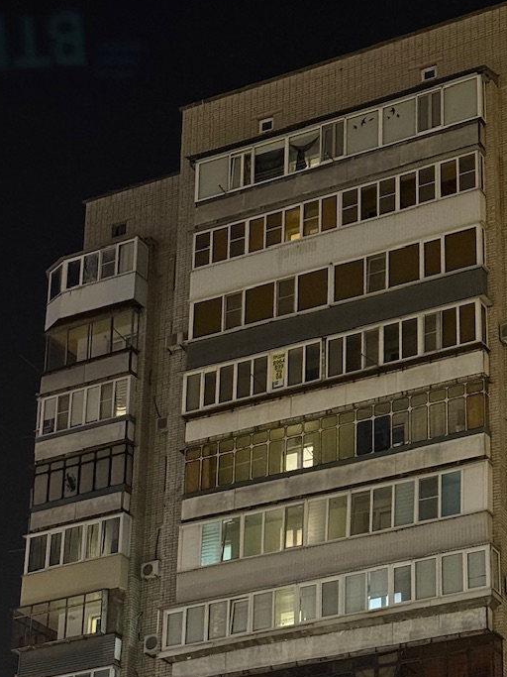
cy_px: 604
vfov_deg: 21.3
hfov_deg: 16.3
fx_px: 1758
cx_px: 415
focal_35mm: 90
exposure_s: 1/20
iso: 800
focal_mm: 6.76
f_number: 1.78
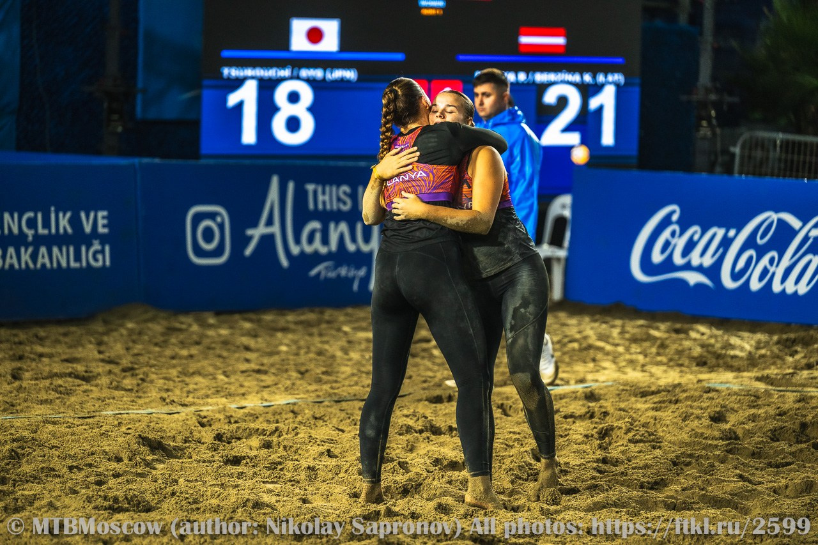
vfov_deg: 8.6
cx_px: 409
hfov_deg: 12.8
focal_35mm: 160
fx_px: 3635
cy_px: 272
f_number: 3.2
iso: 1600
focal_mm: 160
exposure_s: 1/2000
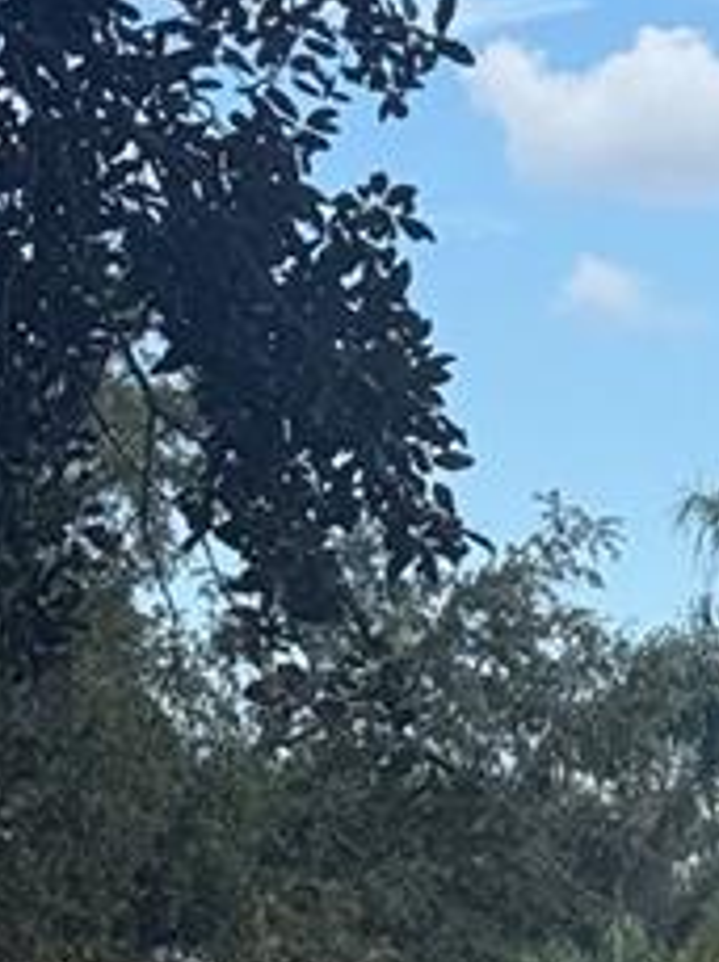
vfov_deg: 7.6
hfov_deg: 5.7
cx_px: 1455
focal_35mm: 252
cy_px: 1832
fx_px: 6999
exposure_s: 1/3534
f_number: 1.78
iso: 64
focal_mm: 6.76
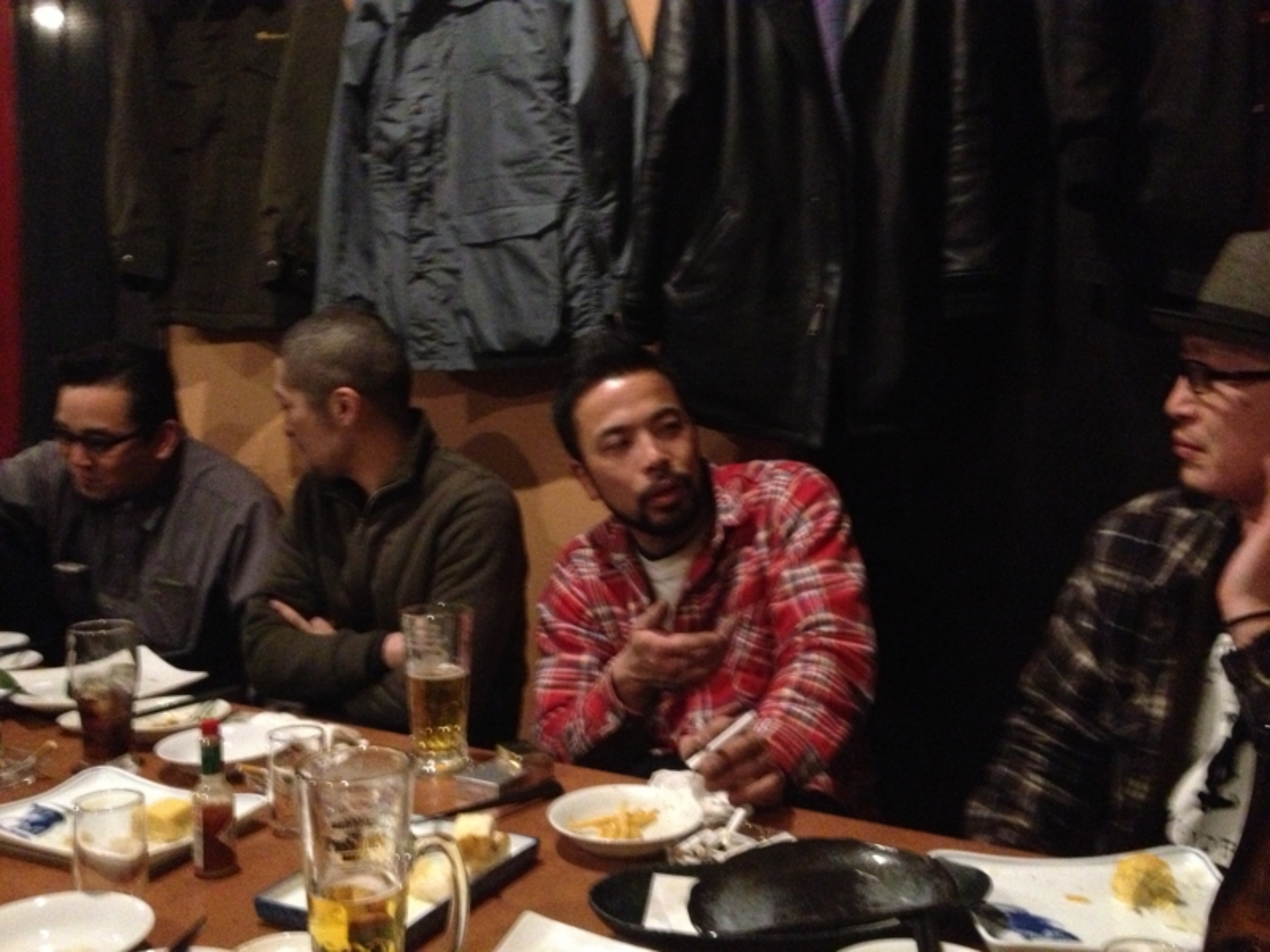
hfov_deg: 52.6
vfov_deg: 40.7
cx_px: 635
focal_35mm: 35
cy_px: 476
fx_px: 1284
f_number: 2.4
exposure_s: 1/15
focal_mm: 4.28
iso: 800
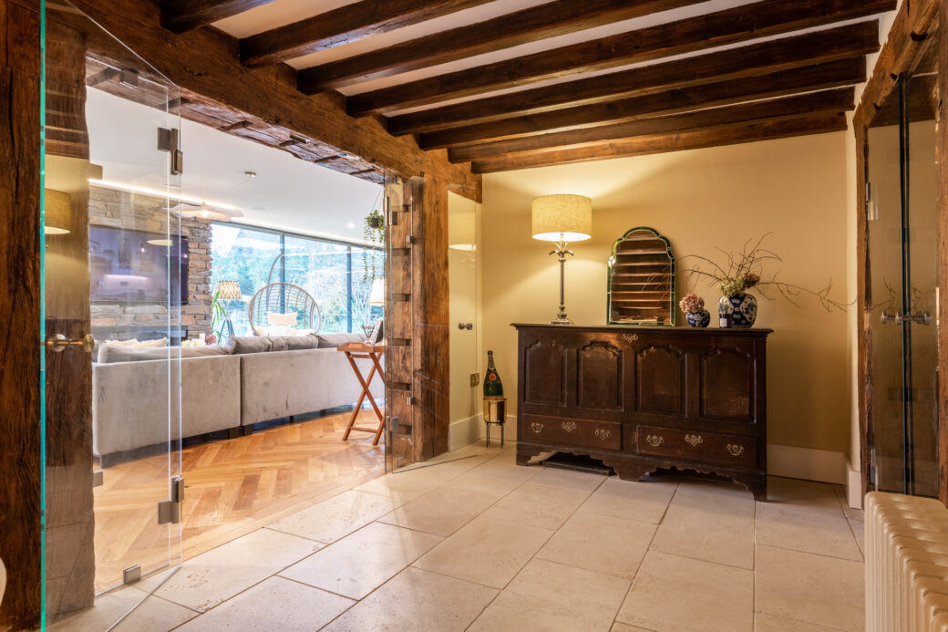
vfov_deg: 61.9
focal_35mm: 20
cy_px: 316
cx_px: 474
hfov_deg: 84.0
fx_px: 527
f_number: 8
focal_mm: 20
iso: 400
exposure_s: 1/2.5
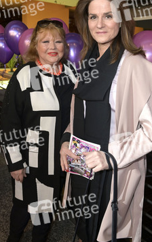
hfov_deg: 38.3
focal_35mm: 33
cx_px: 83
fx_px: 219
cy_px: 108
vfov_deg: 58.0
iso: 1250
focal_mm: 29
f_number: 5.6
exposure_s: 1/160
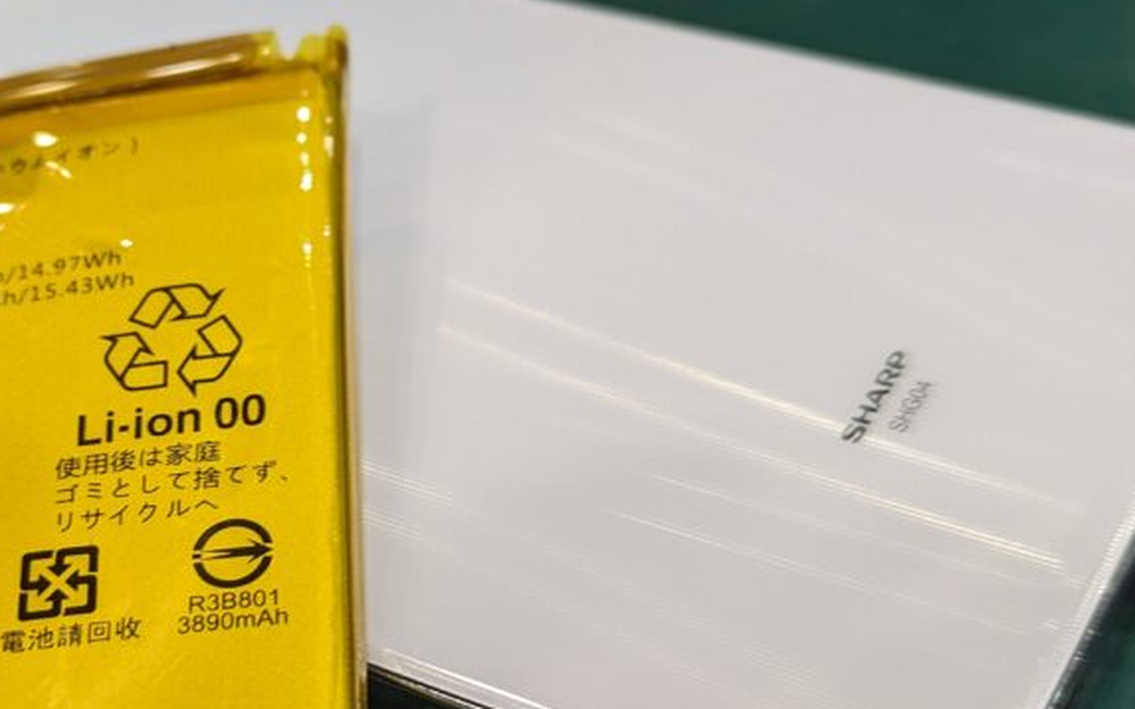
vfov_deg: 16.3
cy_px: 420
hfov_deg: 25.5
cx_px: 265
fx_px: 2474
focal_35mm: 80
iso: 101
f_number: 1.85
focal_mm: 6.81
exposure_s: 1/99.9
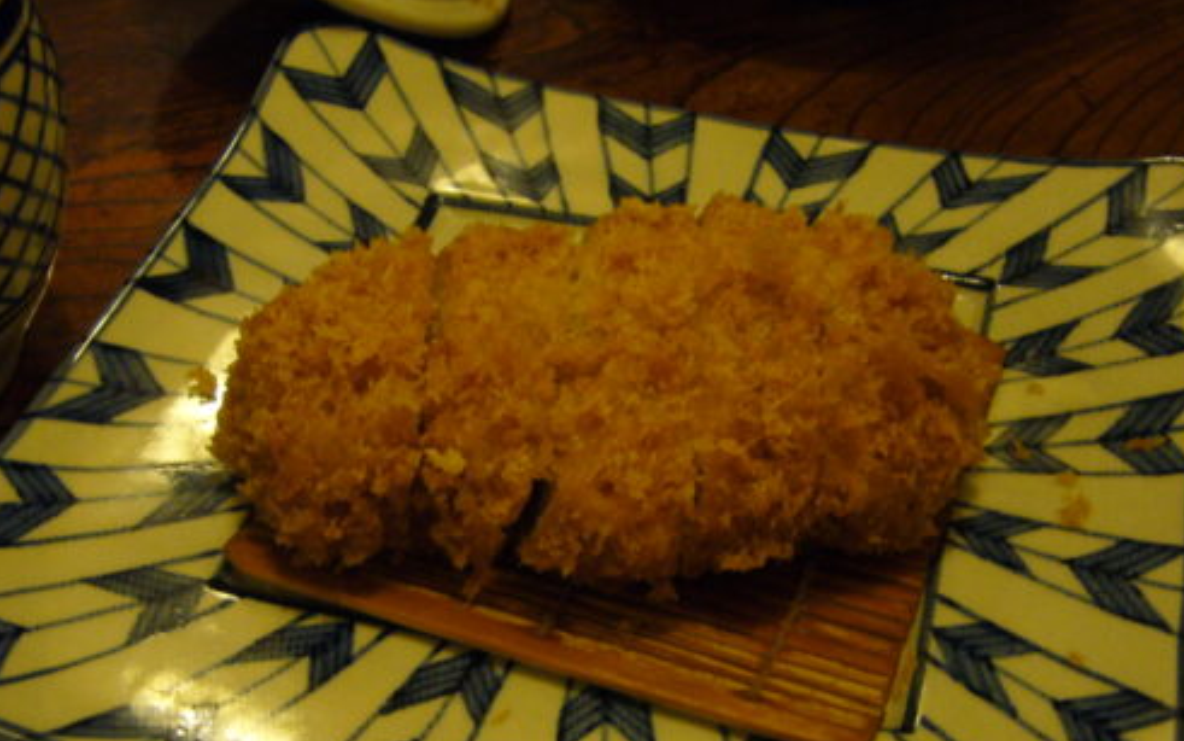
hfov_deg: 35.1
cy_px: 517
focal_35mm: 58
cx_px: 559
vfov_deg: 22.2
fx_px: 1872
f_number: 2.8
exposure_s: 1/8
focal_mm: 5.8
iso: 200
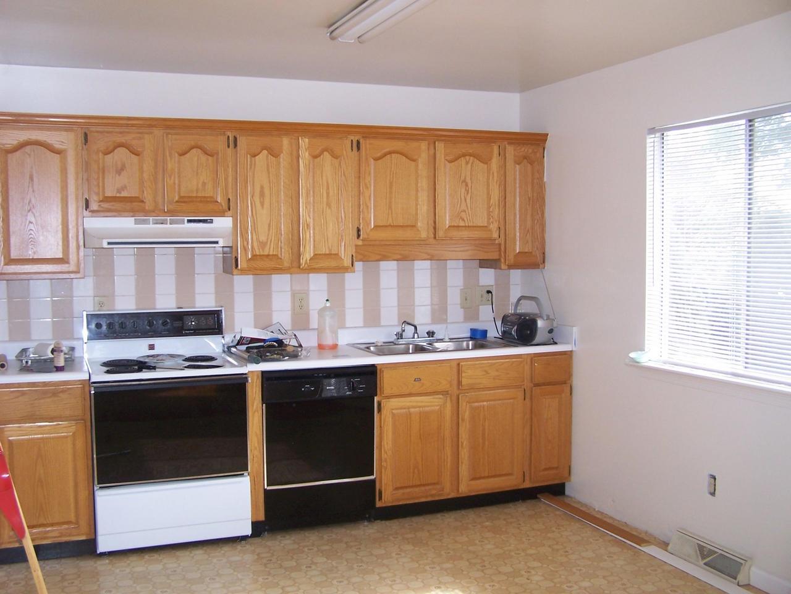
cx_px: 396
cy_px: 297
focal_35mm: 38
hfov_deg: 49.0
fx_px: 868
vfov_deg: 37.7
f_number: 2.8
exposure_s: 1/60
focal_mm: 6.3
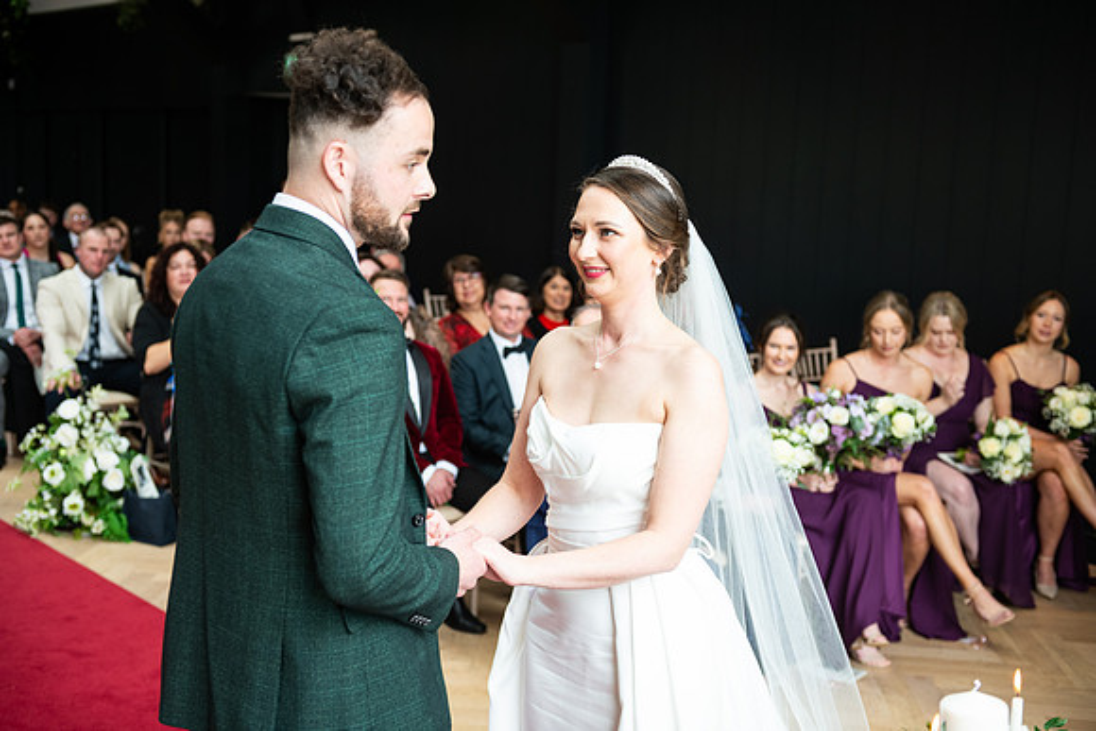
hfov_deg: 43.6
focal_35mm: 45
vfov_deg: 29.9
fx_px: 1370
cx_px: 548
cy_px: 366
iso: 400
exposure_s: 1/200
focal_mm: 45
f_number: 3.5
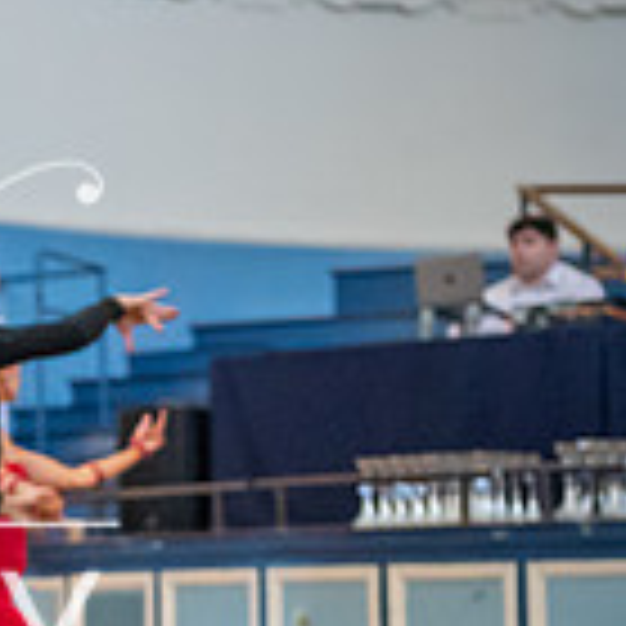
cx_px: -438
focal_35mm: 149
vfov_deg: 11.7
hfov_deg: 11.1
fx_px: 3049
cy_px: 406
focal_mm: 35
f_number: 2
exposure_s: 1/500
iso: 6400
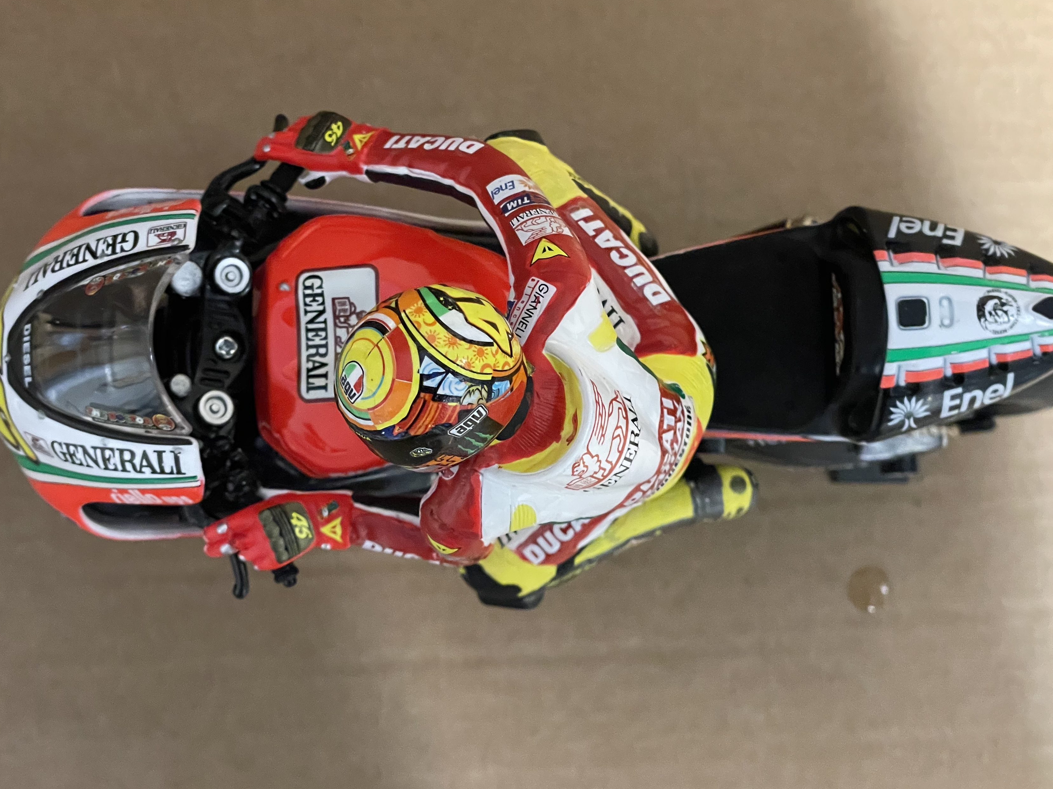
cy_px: 332
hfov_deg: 30.7
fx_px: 1916
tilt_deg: -86.0
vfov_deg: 23.3
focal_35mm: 63
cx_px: 512
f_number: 2
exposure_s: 1/33
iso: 640
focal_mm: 6
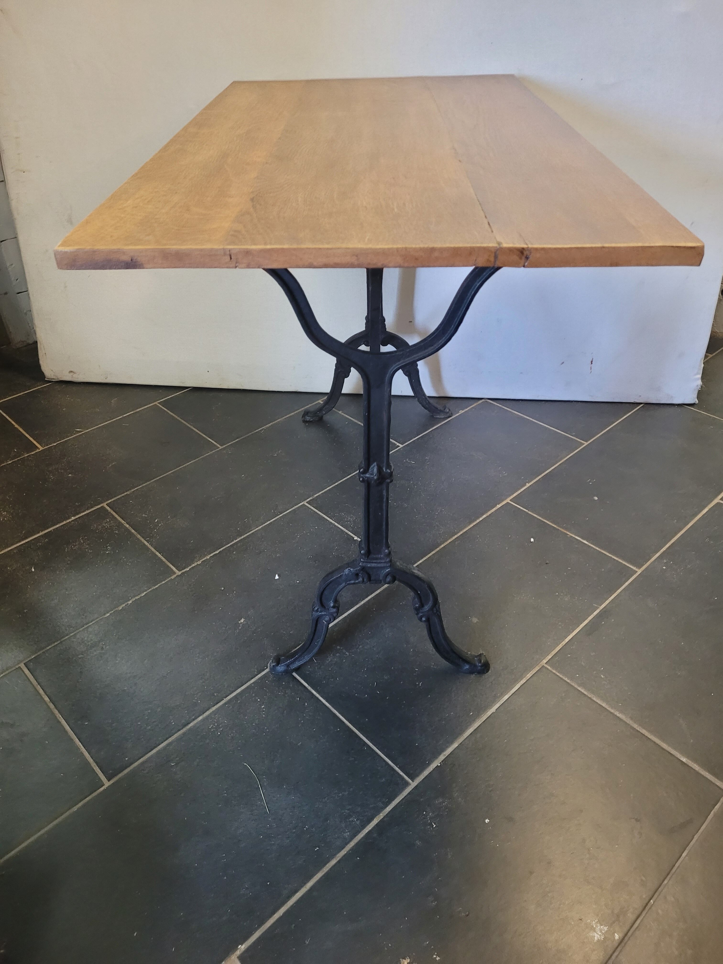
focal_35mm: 26
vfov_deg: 67.3
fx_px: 724
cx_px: 362
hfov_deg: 53.1
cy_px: 482
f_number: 1.8
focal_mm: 5.4
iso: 800
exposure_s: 1/50
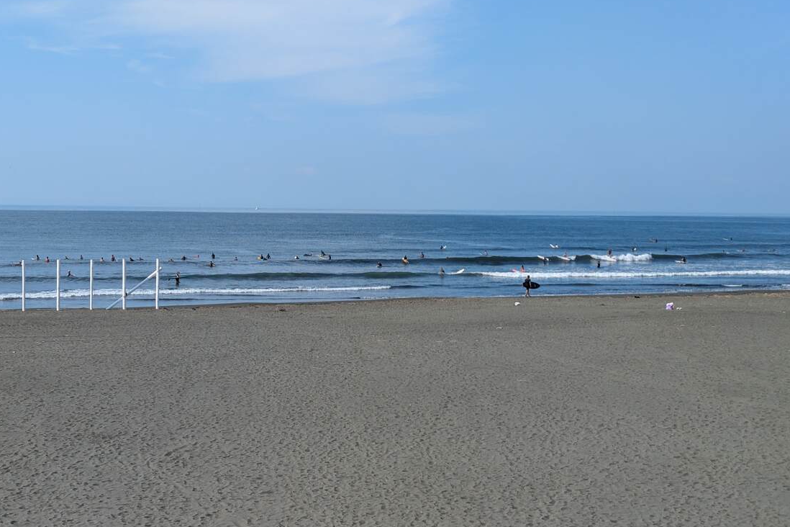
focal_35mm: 58
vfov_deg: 23.3
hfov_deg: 34.5
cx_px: 359
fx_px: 1273
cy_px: 211
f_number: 1.89
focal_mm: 5.43
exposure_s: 1/2083
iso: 53
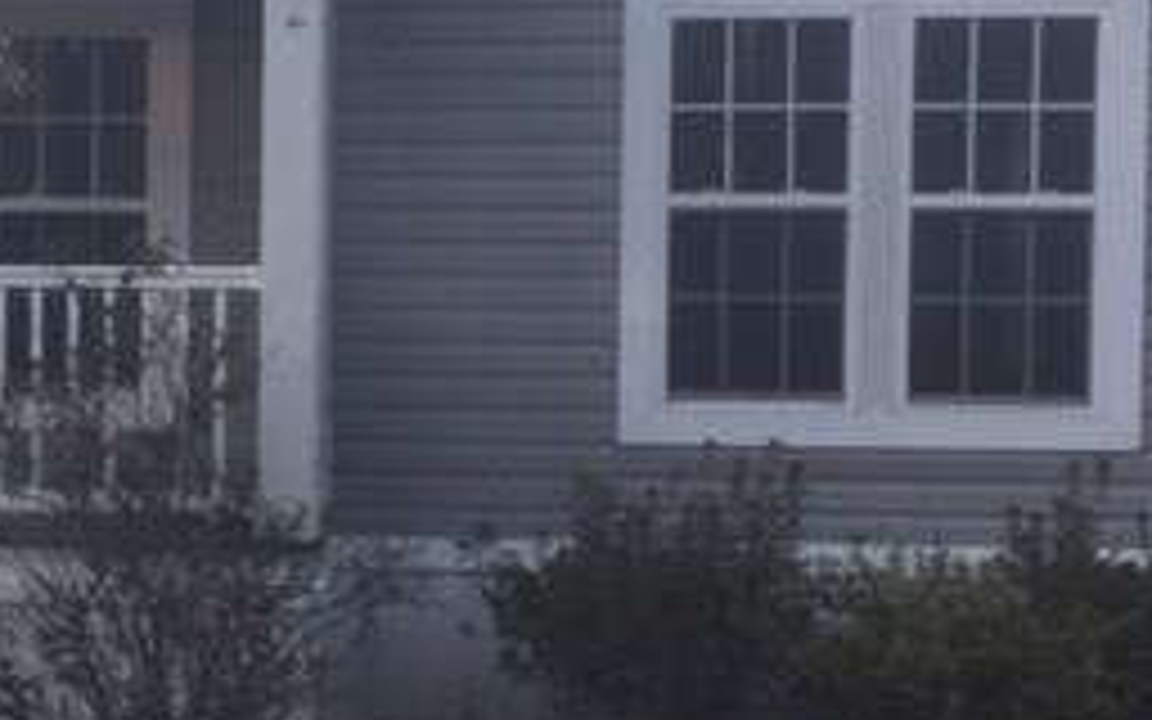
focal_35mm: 77
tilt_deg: -0.7
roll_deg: -1.6
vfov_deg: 16.9
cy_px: 351
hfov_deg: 26.0
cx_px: 122
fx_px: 2417
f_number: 2.2
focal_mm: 4.15
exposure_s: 1/260
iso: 32
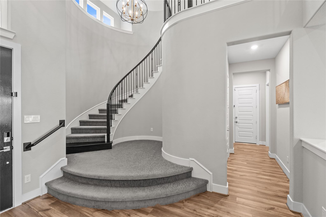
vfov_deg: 73.7
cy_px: 108
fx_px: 145
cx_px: 163
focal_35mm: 16
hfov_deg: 96.7
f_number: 10
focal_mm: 16
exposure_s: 2.5
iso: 250
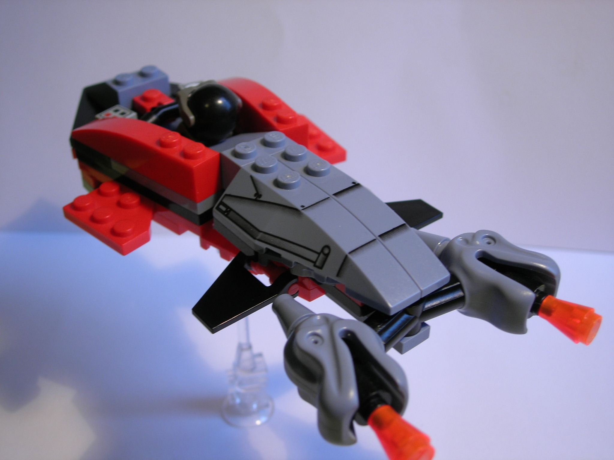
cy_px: 230
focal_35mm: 41
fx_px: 727
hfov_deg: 45.8
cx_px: 307
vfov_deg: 35.1
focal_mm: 8.5
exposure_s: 1/21.7
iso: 64
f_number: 2.9
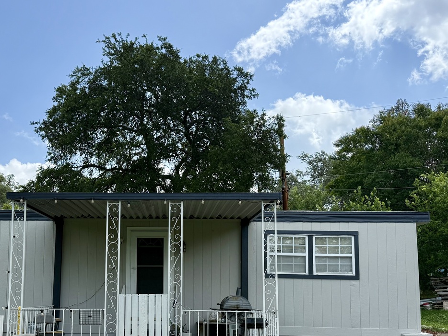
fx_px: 479
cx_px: 153
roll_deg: -1.0
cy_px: 242
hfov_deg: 49.3
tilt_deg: +6.7
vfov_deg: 37.9
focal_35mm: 37
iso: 100
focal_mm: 6.76
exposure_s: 1/3953
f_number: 1.78
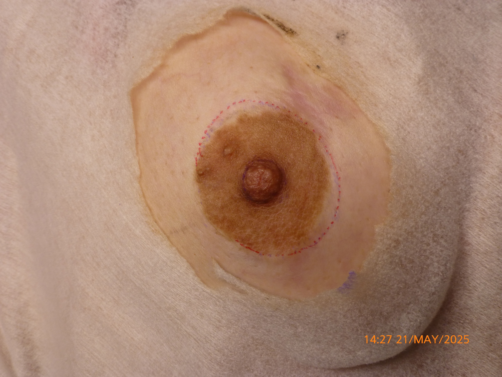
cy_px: 188
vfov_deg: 36.8
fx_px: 566
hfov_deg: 47.9
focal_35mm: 39
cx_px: 251
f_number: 3.9
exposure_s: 1/60
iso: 100
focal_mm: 6.9
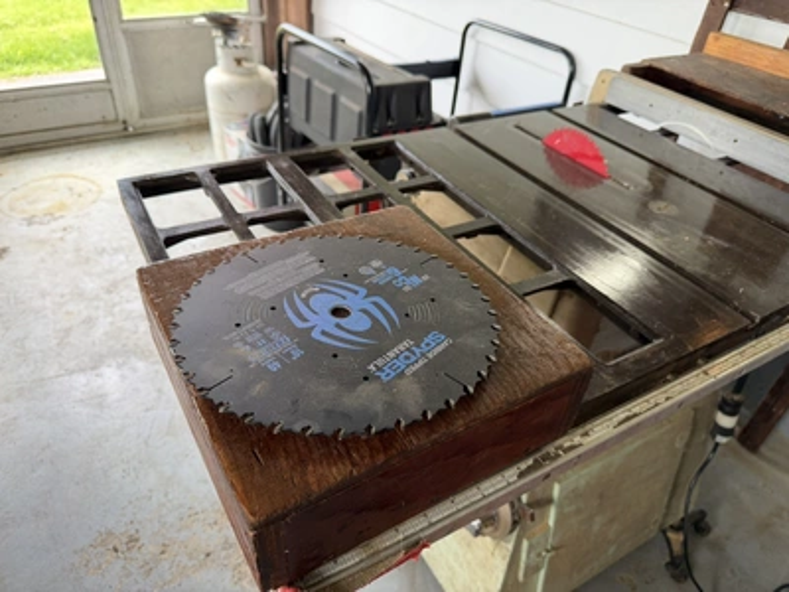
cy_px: 296
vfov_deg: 56.8
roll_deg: -4.8
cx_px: 394
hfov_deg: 71.6
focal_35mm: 24
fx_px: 547
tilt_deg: -37.6
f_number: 1.78
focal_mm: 6.76
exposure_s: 1/121
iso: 125
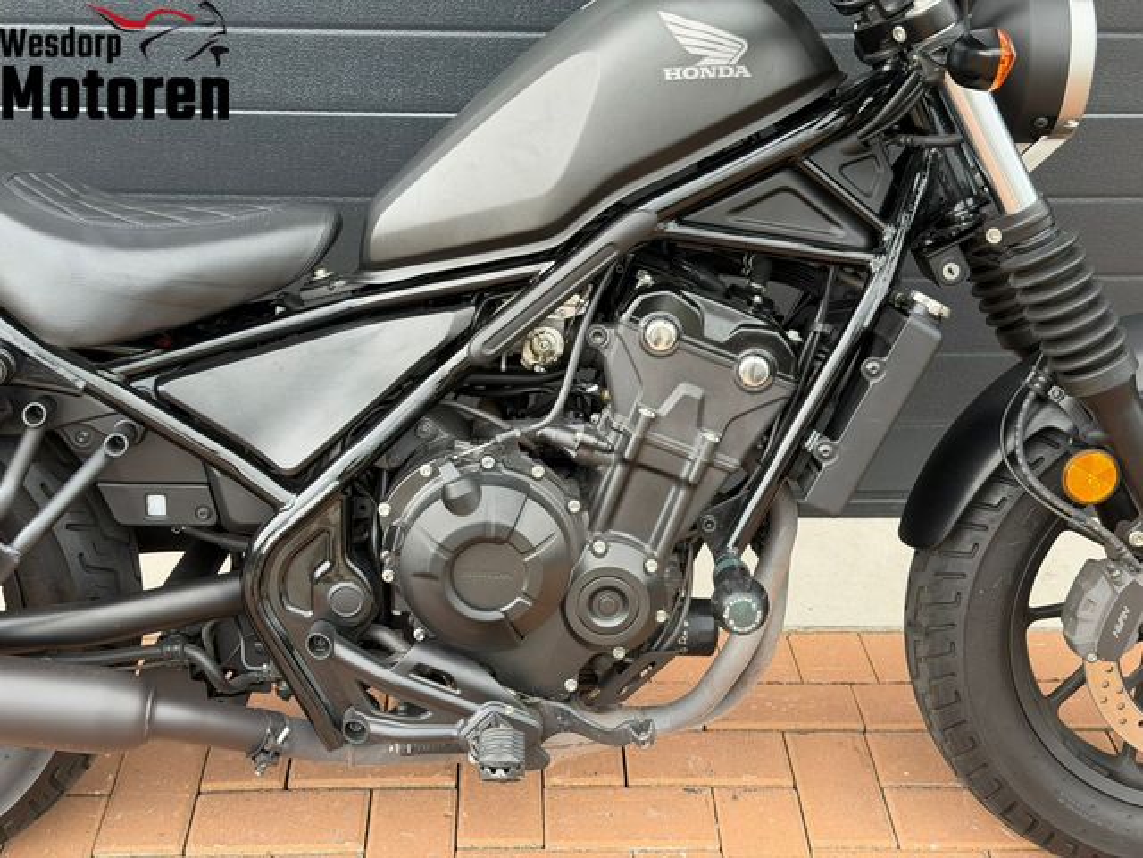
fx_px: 1585
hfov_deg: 39.7
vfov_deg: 30.3
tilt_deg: -26.7
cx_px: 572
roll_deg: -1.2
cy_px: 429
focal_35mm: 48
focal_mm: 6.76
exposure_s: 1/181
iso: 80
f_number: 1.78
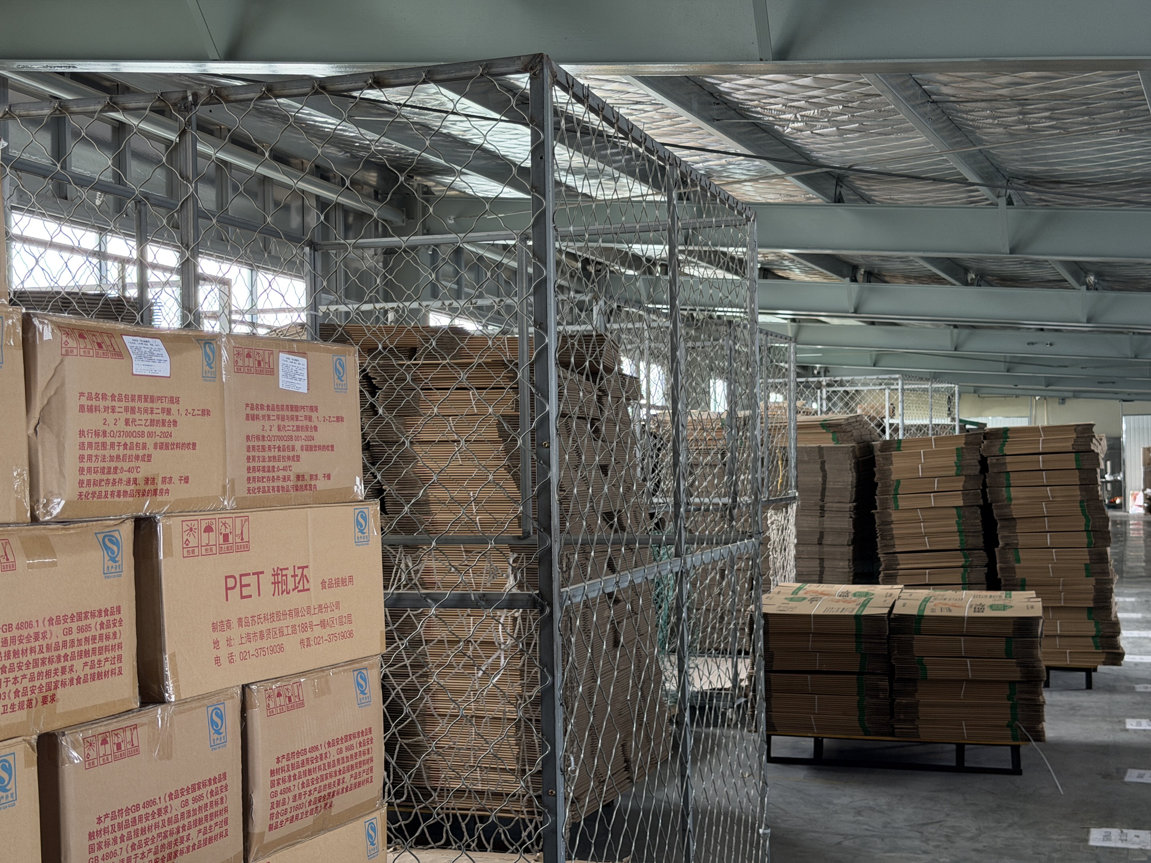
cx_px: 576
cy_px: 432
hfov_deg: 39.7
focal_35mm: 48
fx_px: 1596
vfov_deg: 30.3
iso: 160
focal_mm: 6.76
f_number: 1.78
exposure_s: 1/87
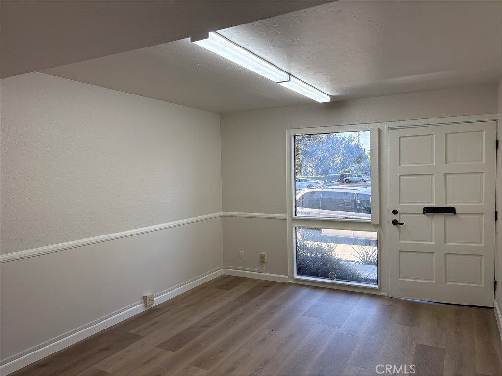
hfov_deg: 67.3
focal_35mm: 26
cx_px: 251
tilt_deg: -2.1
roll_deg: +2.2
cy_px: 188
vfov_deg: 53.1
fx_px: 377
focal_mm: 5.96
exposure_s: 1/235
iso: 80
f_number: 1.6
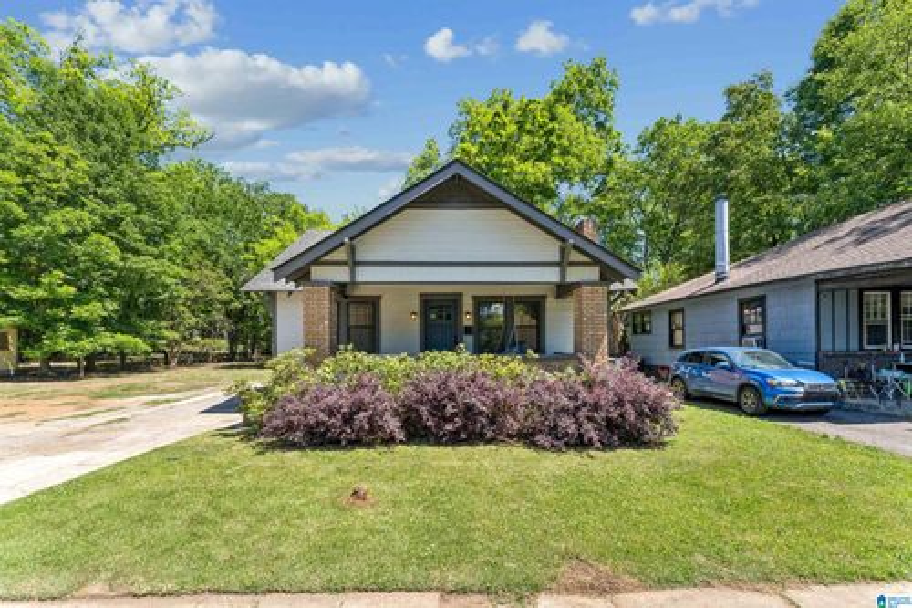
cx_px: 456
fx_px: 355
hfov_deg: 104.3
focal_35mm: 14
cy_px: 304
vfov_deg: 81.2
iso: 400
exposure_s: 1/250
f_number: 13
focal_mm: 14
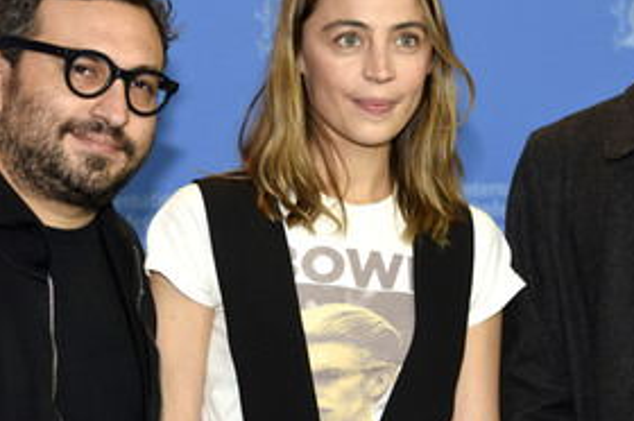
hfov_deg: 12.2
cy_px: 118
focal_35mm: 169
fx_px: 2973
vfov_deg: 8.1
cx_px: 400
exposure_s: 1/400
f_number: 3.5
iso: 640
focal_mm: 70
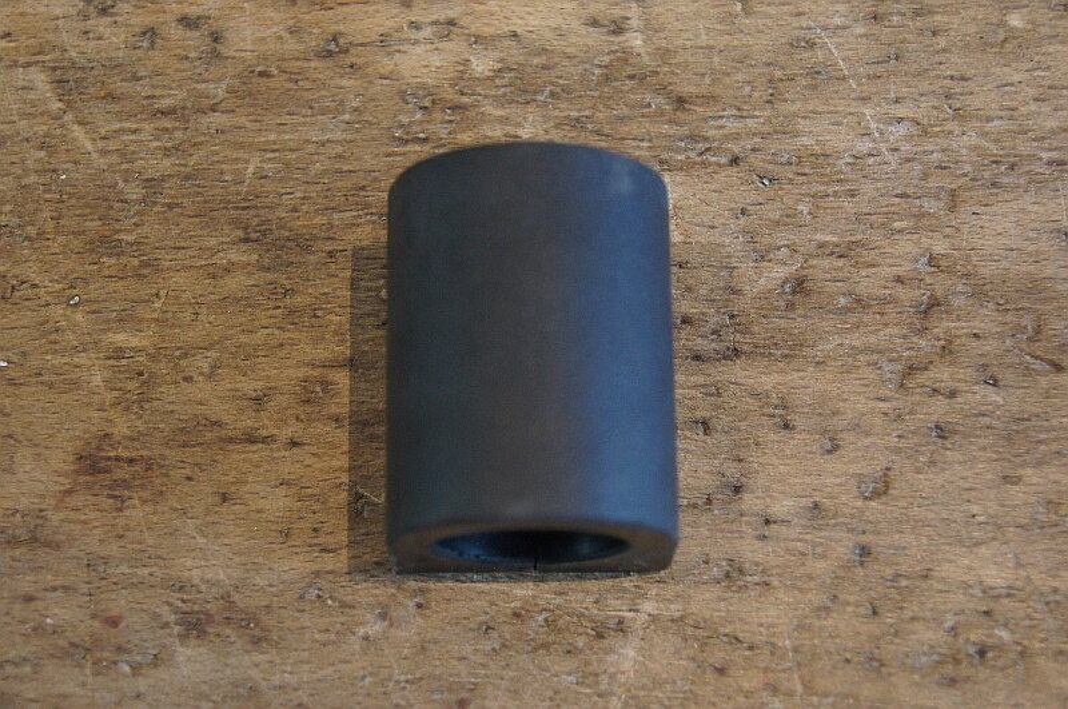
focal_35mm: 68
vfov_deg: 20.1
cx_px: 534
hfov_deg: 29.9
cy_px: 354
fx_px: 2000
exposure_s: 1/80
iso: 1250
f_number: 5.6
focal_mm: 45
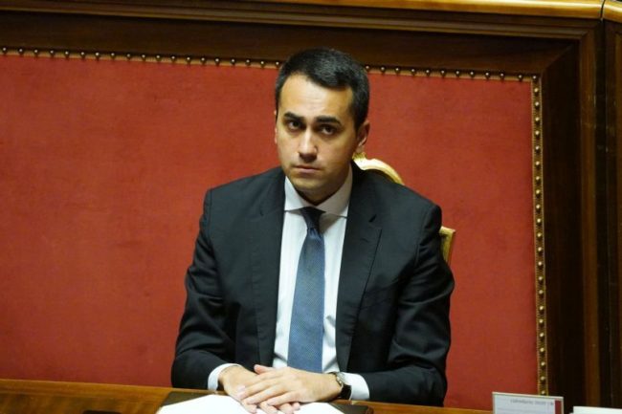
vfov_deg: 2.8
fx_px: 8463
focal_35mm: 490
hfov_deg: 4.2
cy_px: 207
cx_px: 311
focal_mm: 327
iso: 12800
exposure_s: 1/160
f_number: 5.6
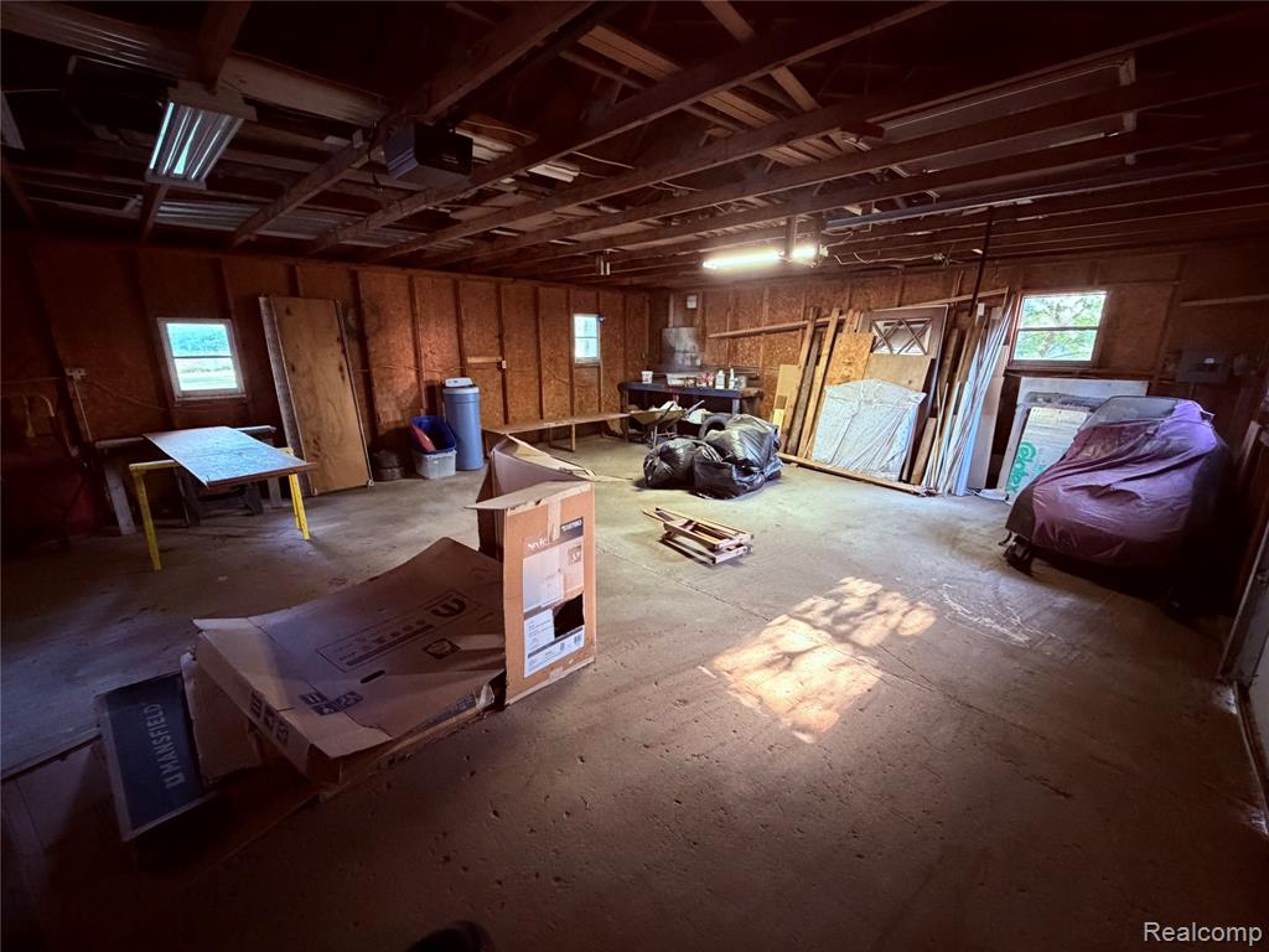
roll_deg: -0.2
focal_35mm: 14
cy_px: 476
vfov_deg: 85.7
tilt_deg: -14.8
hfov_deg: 102.1
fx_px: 513
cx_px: 634
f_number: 2.2
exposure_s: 1/40
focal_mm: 2.22
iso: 1000
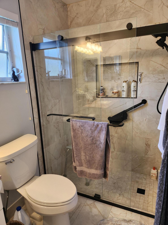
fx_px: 155
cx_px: 84
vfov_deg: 71.6
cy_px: 112
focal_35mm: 24
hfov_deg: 56.8
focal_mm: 5
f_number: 1.8
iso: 400
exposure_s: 1/120
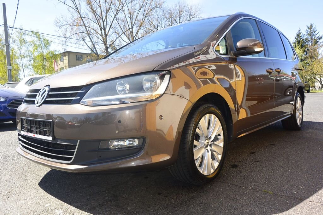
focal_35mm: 27
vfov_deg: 47.9
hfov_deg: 67.4
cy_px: 108
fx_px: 242
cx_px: 162
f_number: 5.6
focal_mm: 10
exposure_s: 1/250
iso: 160
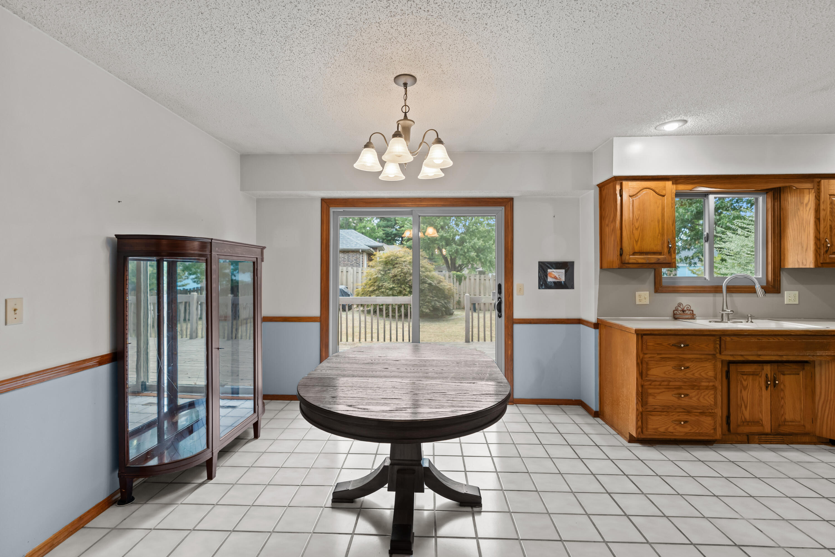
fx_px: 371
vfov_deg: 73.7
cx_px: 418
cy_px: 278
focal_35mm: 16
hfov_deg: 96.7
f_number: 2.8
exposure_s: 1/60
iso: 400
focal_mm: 16
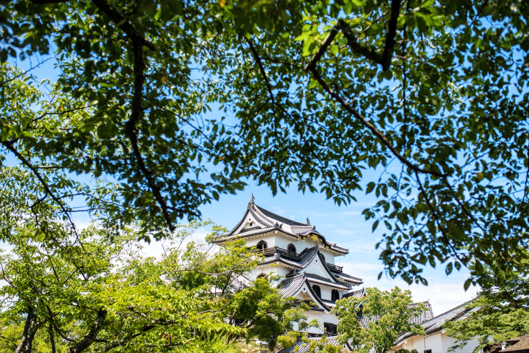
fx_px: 514
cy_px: 176
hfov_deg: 54.4
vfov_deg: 37.9
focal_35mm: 35
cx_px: 264
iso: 200
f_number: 2.5
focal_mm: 35
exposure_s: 1/4000
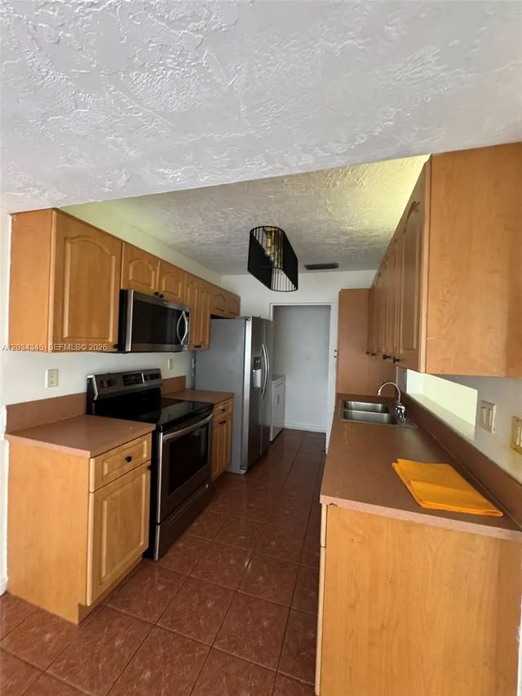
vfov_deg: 102.1
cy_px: 348
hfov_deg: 85.7
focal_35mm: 14
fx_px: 281
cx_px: 261
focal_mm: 2.22
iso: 640
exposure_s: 1/60
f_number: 2.2
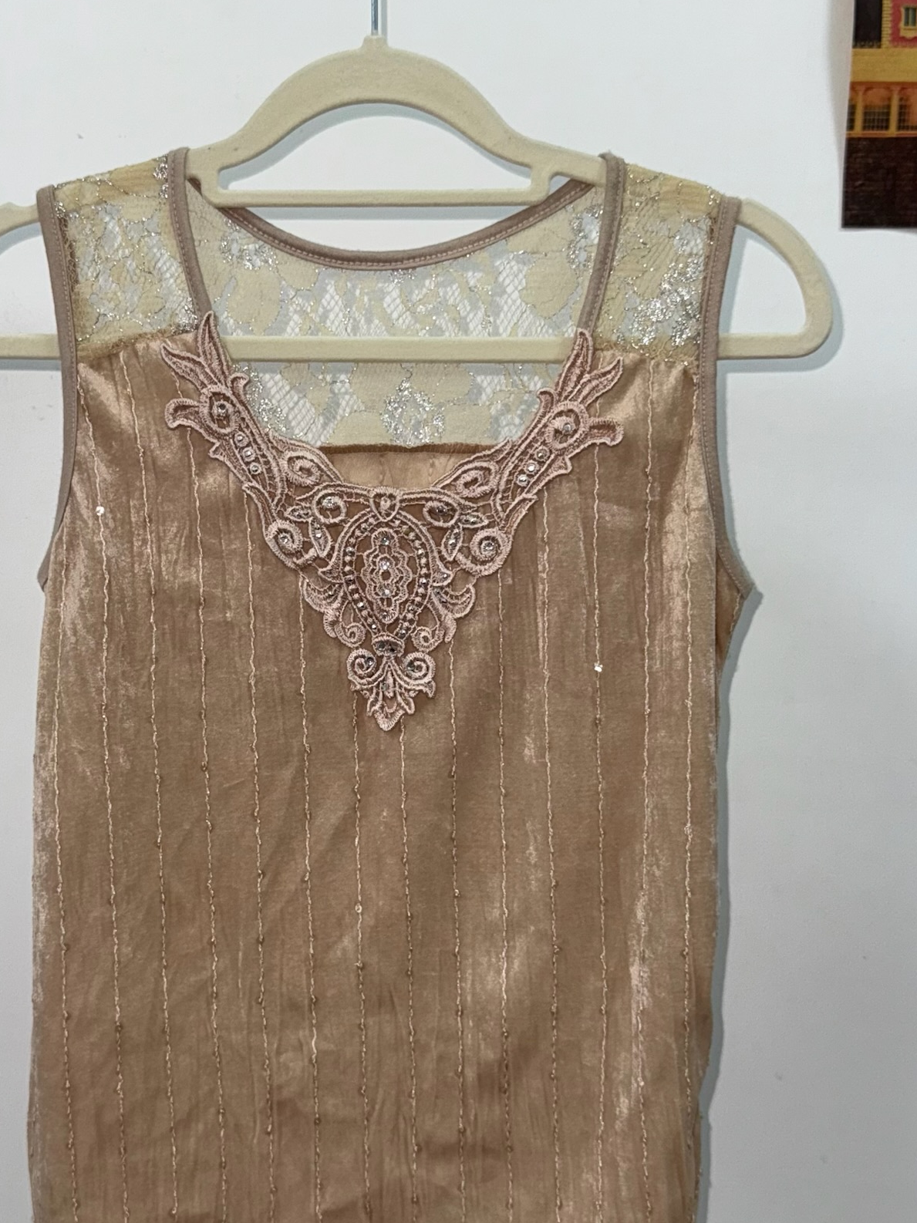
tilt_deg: -5.4
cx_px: 376
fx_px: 1095
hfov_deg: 45.2
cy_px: 712
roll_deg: -1.1
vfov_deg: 58.0
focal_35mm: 31
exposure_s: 1/56
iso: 80
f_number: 1.78
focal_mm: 6.76
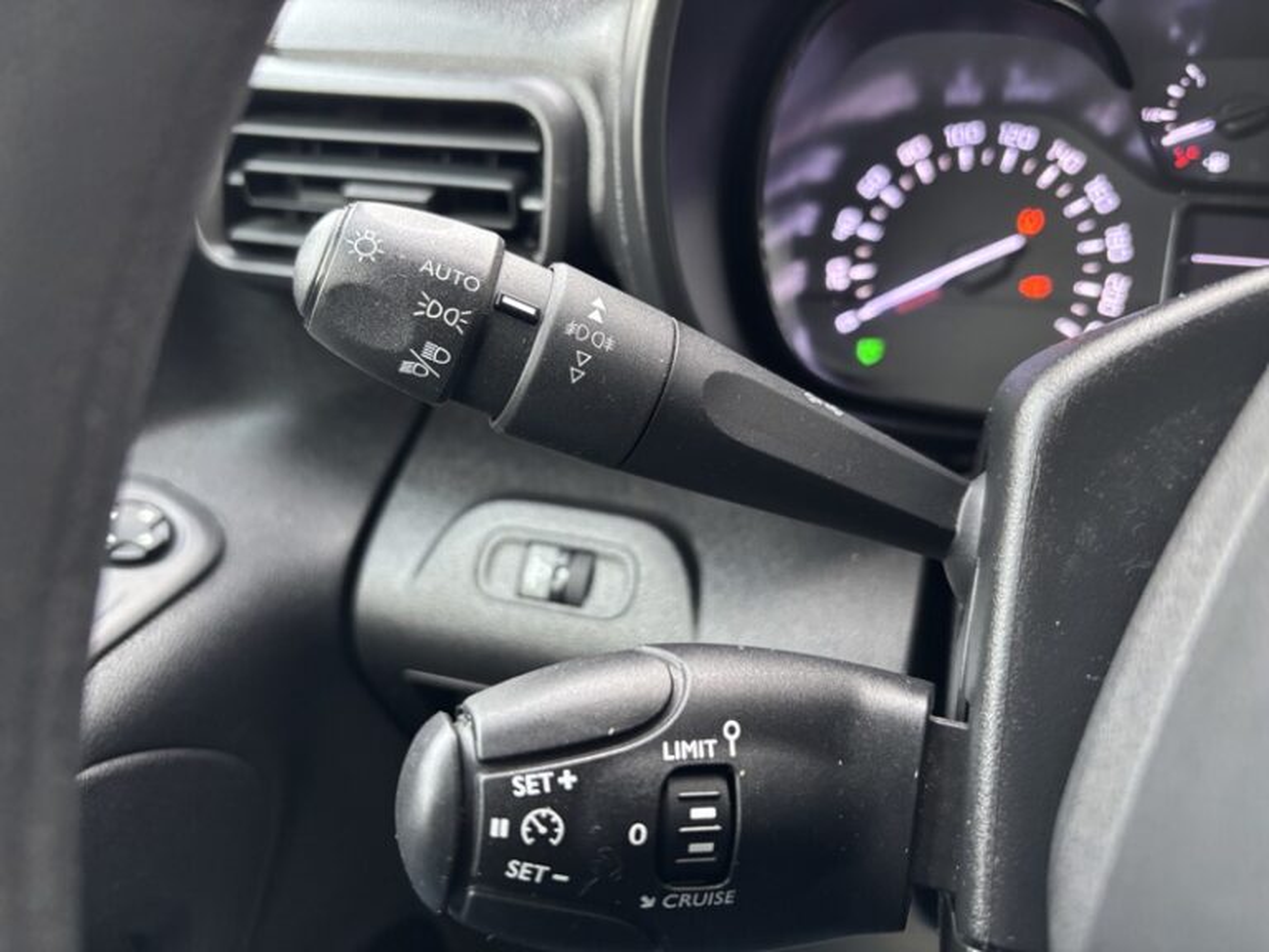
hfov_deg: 67.3
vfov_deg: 53.1
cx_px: 634
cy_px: 476
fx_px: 953
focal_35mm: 26
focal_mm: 5.96
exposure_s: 1/60
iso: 400
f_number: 1.6
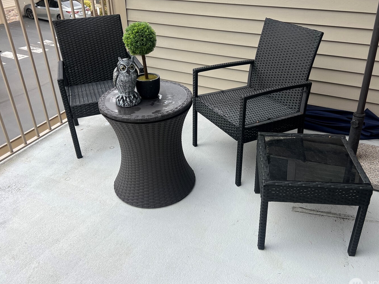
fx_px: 339
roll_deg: +0.6
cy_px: 127
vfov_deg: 45.4
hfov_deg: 58.3
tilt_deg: -30.3
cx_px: 196
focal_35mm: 31
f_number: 1.5
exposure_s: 1/650
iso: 50
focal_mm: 5.7
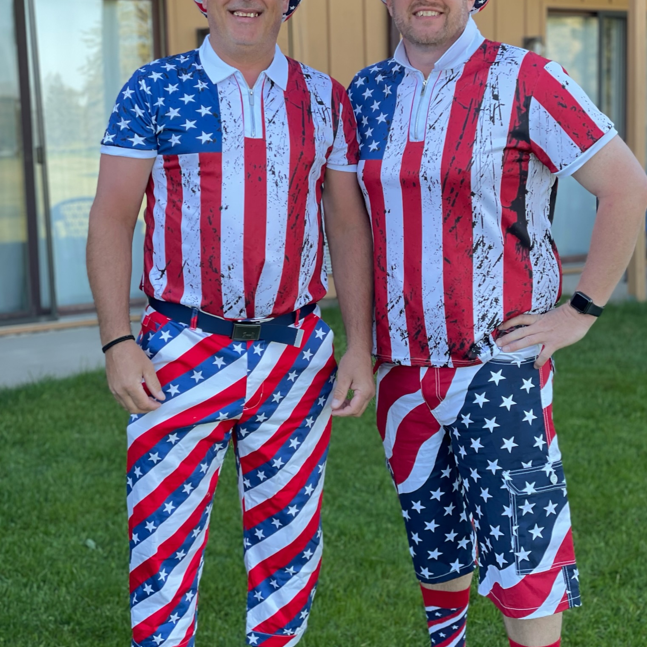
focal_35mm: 62
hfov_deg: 27.7
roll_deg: +1.9
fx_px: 1311
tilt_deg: -5.7
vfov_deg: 27.7
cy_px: 279
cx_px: 327
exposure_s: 1/122
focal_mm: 6
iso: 32
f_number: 2
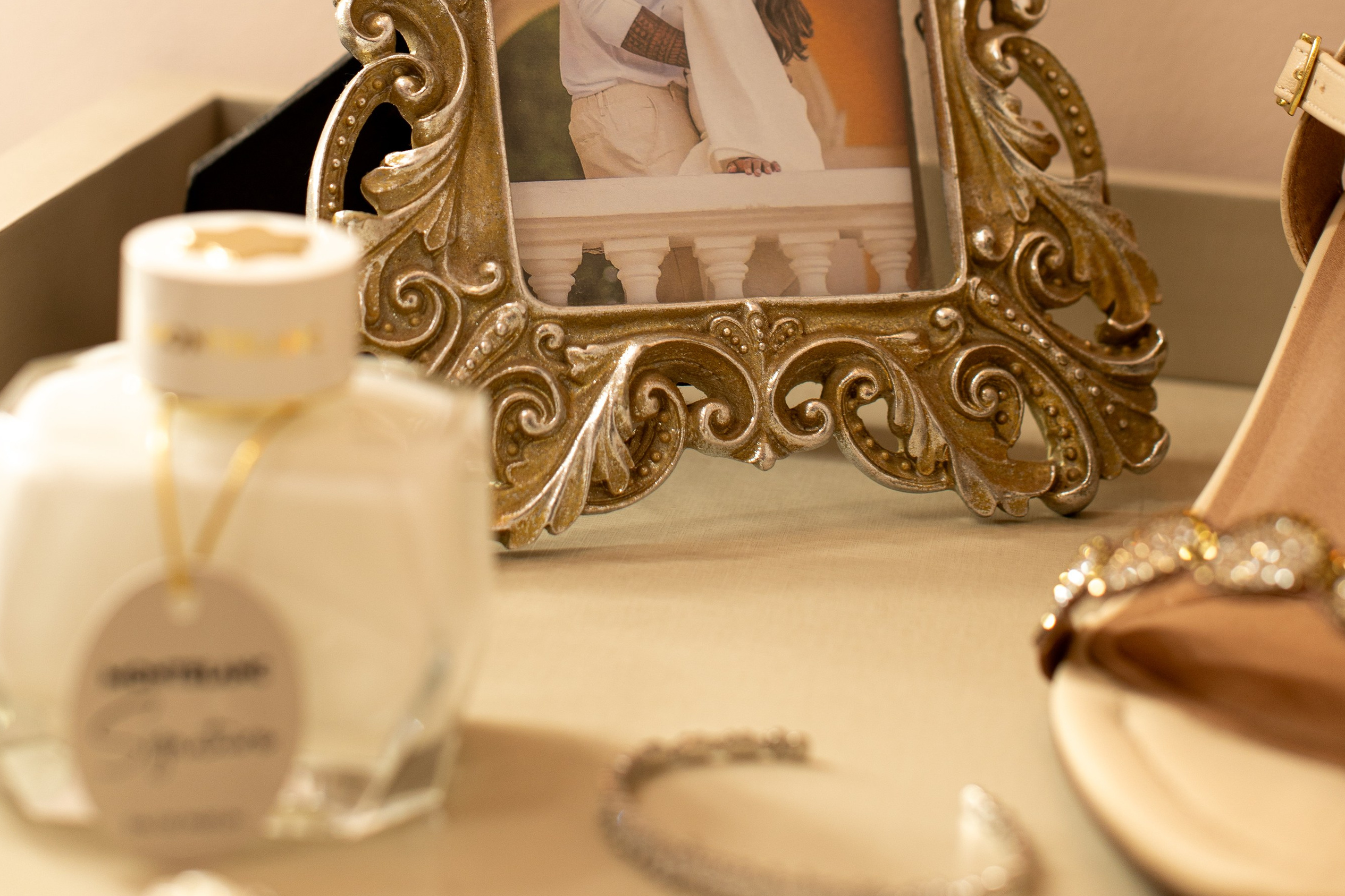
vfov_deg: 17.3
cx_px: 666
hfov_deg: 26.6
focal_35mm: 76
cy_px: -121
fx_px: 2839
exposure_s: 1/125
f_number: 3.2
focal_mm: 50
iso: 320
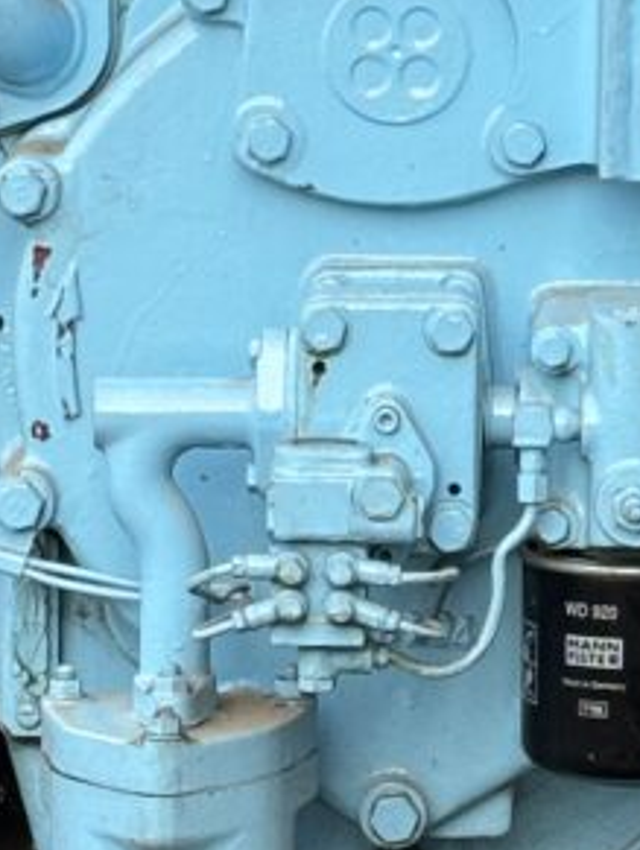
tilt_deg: -0.8
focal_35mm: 253
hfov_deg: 5.9
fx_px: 6223
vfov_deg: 7.6
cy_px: -517
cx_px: 672
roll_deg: +0.1
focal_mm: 6.86
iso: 64
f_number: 1.78
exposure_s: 1/317
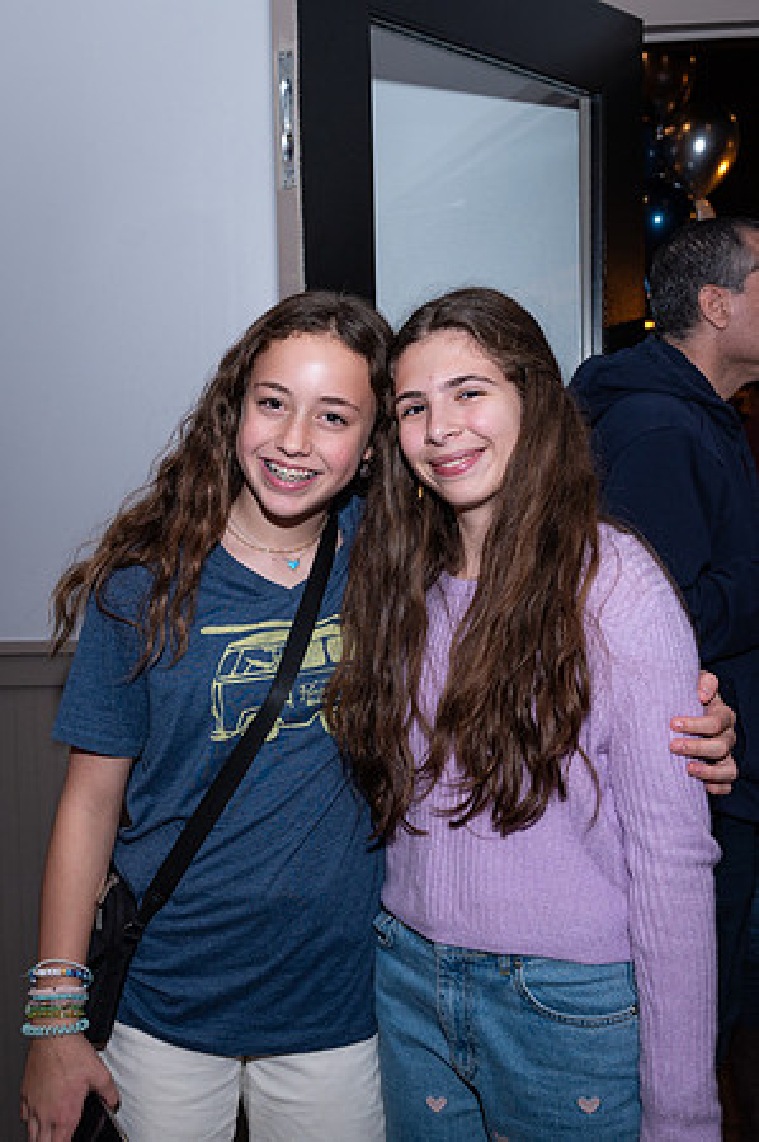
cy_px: 571
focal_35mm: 47
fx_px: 1476
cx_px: 312
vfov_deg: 42.3
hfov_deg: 28.8
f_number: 4.5
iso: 160
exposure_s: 1/100
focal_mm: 31
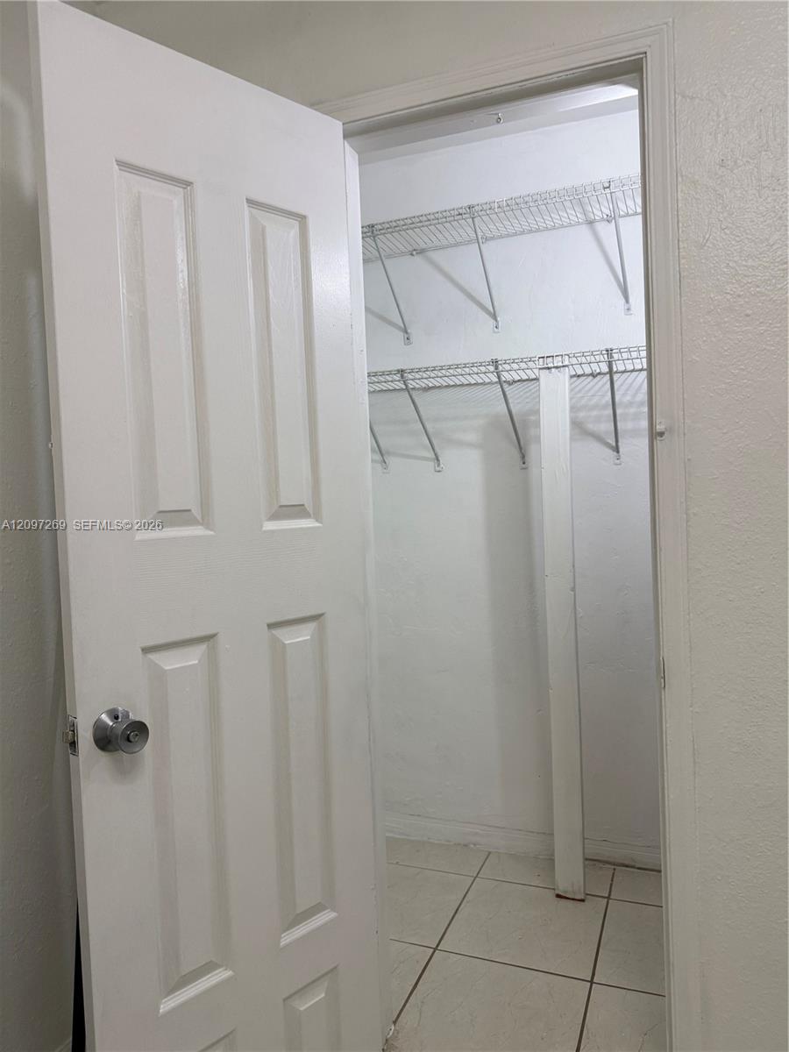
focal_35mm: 24
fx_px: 729
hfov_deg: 56.8
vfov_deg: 71.6
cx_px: 394
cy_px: 526
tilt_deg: -1.4
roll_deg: +3.1
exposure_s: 1/120
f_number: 1.78
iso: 160
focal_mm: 6.76
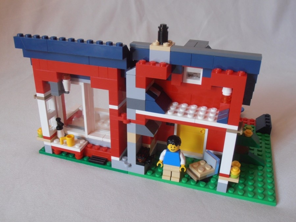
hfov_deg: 50.1
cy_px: 111
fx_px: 316
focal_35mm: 37
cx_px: 148
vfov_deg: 38.7
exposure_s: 1/40
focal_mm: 6.61
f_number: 3.9
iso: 125
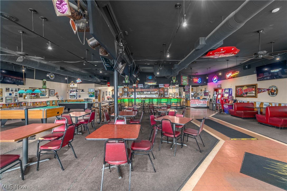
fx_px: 112
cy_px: 96
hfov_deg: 104.3
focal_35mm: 14
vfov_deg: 81.1
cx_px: 144
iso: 200
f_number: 7.1
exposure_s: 1/60
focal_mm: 14
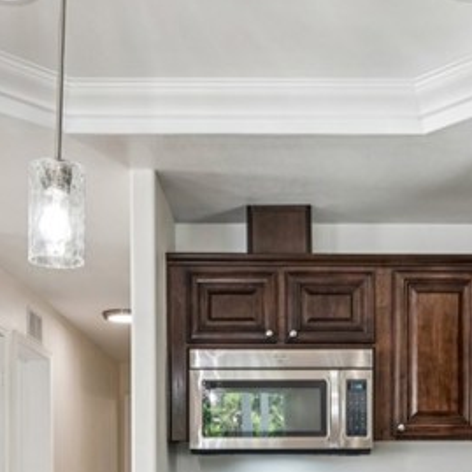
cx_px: 277
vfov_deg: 28.9
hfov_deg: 30.7
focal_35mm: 56
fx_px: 858
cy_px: 465
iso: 100
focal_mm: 17.2
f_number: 13
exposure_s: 1/4
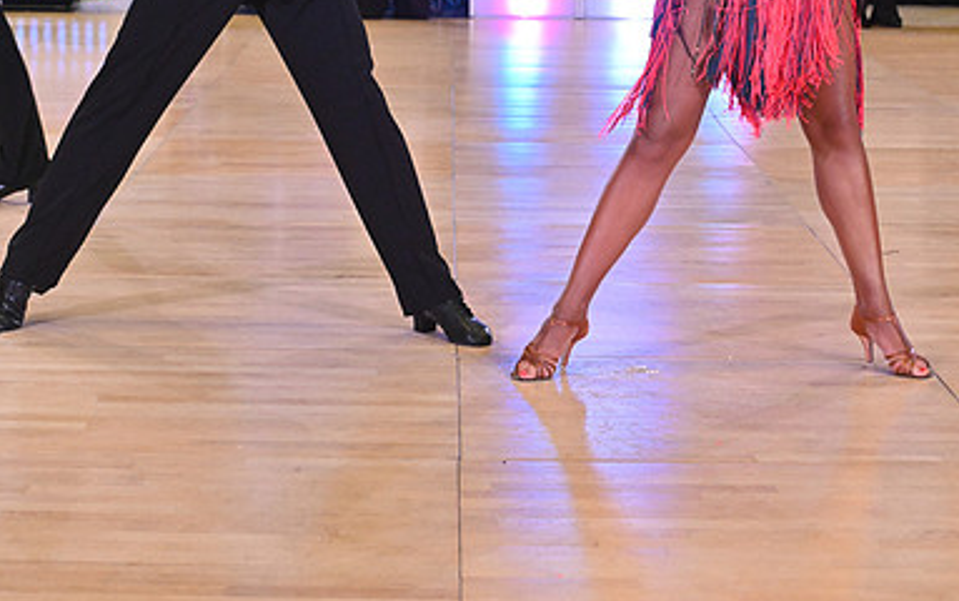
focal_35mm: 108
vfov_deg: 11.9
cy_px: -90
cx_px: 482
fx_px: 2825
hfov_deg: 19.3
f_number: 7.1
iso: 4000
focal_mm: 70
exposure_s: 1/400
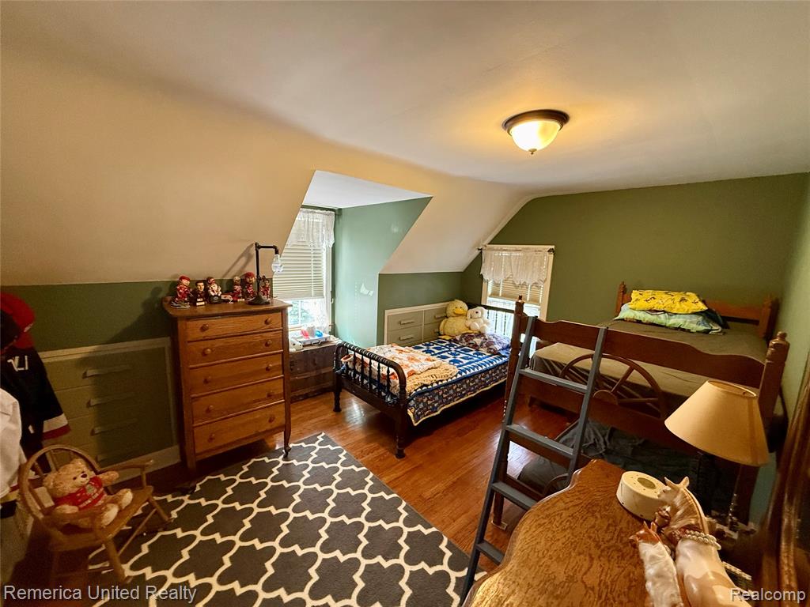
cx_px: 405
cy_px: 304
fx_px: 328
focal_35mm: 14
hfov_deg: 102.1
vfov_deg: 85.7
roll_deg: -2.0
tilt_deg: -9.0
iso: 400
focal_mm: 2.22
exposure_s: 1/60
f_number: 2.2
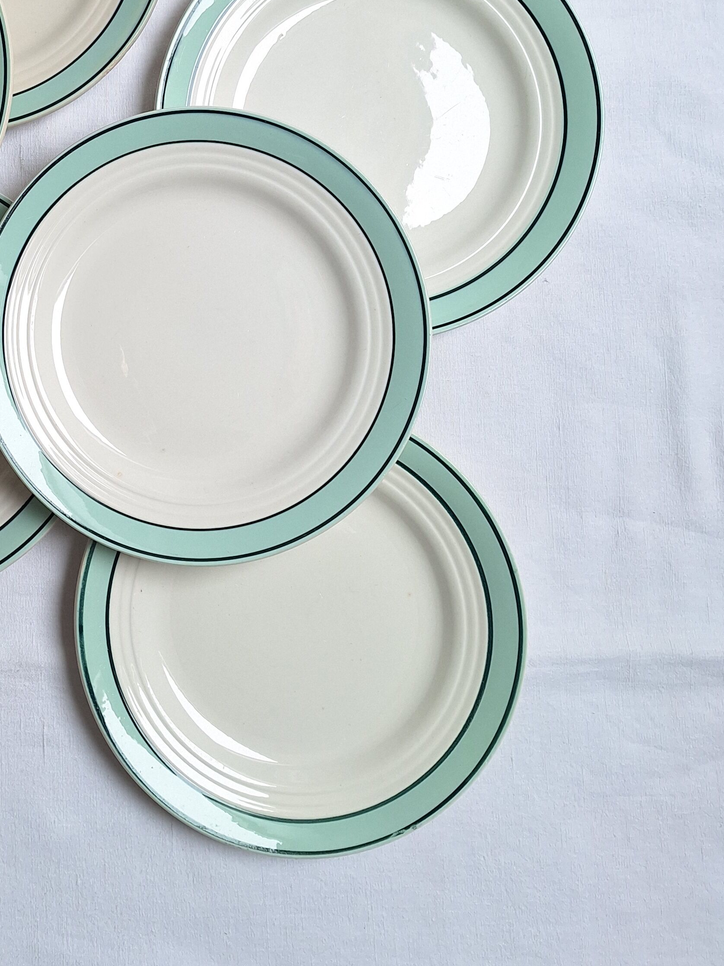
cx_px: 73
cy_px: 271
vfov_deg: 43.7
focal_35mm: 42
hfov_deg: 32.6
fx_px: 1171
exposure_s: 1/109
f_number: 1.8
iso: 40
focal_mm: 5.54
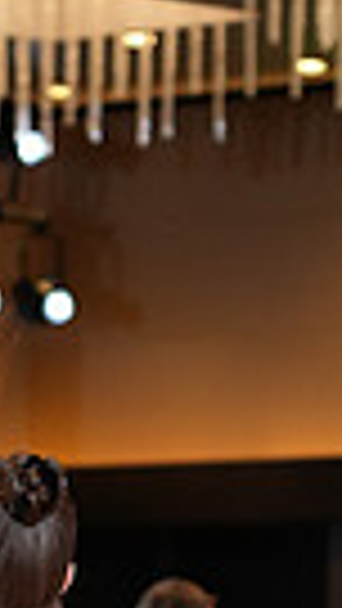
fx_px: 5720
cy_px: 1148
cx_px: 124
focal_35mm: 355
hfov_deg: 3.4
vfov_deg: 6.0
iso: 1000
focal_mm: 79
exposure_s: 1/200
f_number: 4
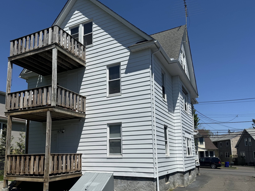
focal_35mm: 30
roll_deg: +0.5
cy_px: 119
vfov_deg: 46.4
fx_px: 221
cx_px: 110
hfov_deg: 59.7
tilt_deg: +7.2
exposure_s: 1/7937
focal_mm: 6.76
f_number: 1.78
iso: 80
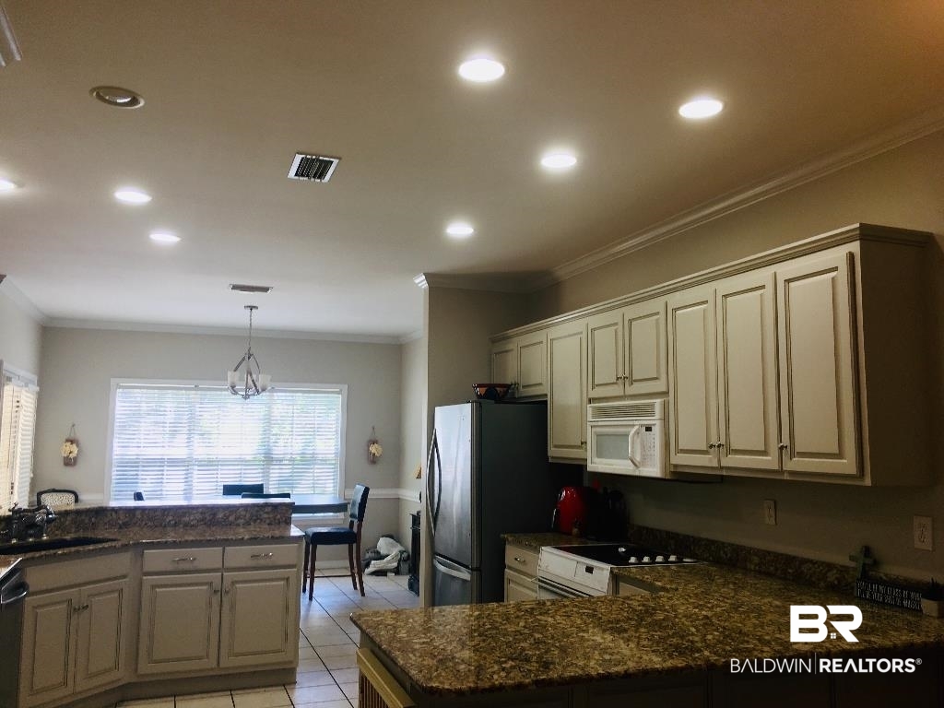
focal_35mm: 29
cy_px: 354
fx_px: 791
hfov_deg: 61.7
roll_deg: -1.1
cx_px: 472
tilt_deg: +5.9
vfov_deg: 48.2
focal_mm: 4.15
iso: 25
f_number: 2.2
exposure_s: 1/40
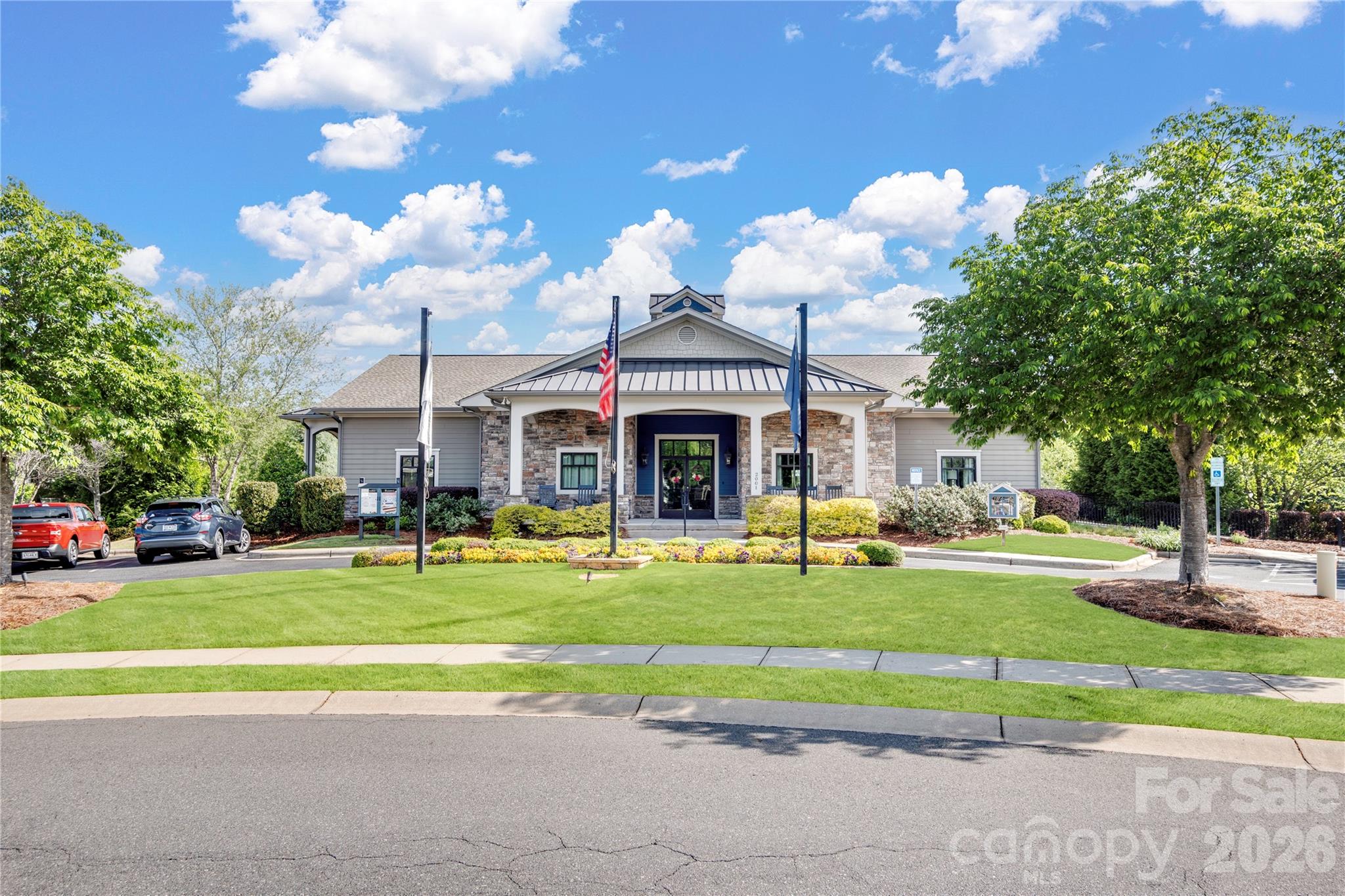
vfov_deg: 55.1
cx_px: 672
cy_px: 448
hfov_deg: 76.1
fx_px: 859
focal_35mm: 23
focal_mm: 23
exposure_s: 1/320
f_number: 8
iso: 400
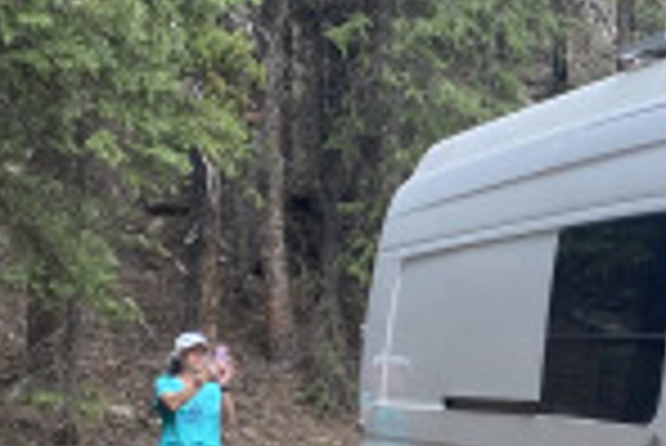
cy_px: 473
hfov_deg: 16.9
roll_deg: +0.1
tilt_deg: +2.5
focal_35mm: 117
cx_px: 734
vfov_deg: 11.6
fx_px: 2167
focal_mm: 4.25
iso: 32
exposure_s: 1/129
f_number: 1.8
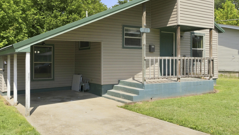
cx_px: 91
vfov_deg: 32.7
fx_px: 226
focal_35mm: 36
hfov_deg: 55.1
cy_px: 41
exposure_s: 1/500
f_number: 9
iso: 320
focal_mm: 17
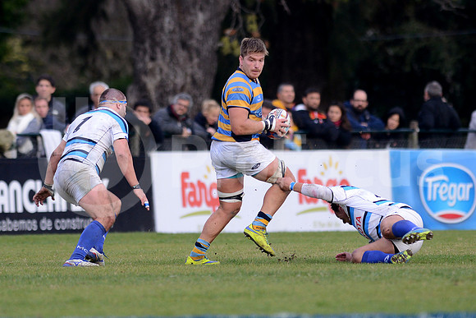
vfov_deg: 3.3
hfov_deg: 4.9
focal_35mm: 420
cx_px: 238
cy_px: 159
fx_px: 5554
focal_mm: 420
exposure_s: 1/1250
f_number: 4
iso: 800
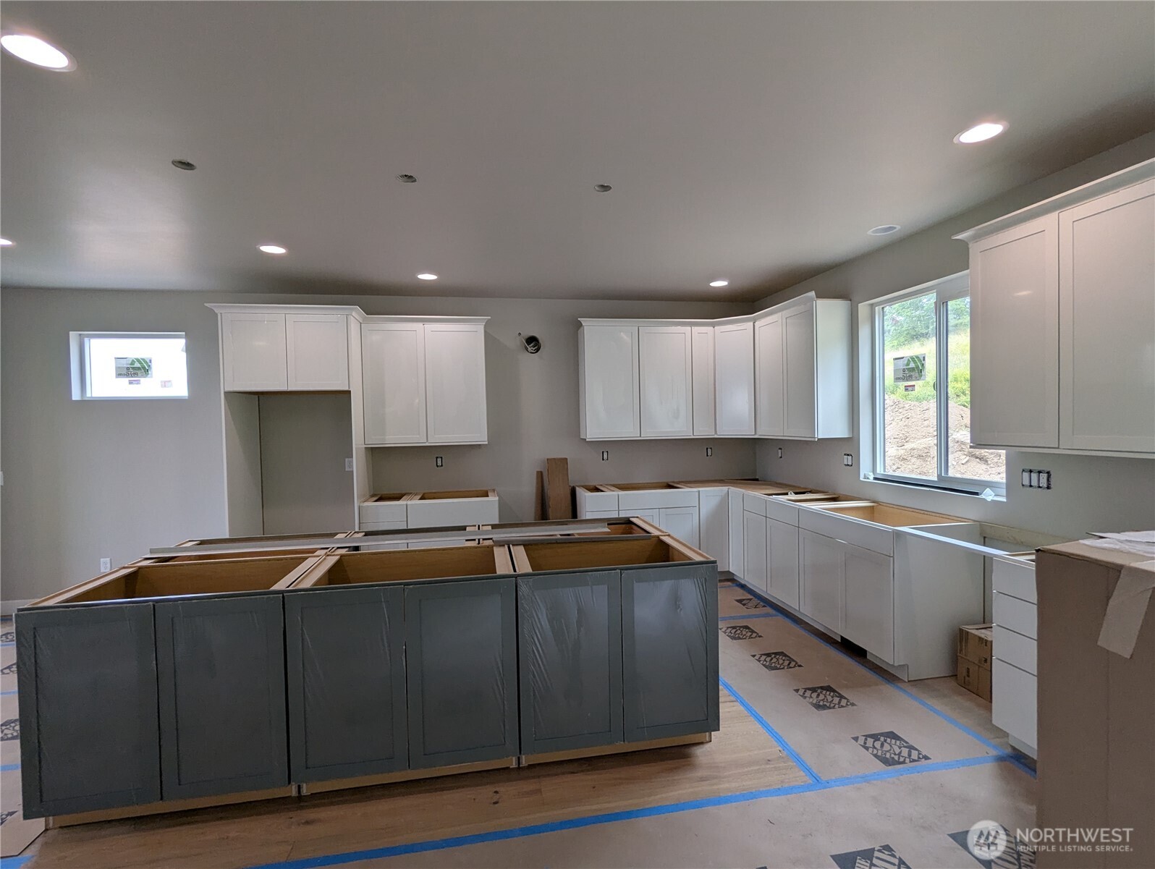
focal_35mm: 16
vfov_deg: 78.2
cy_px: 434
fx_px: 535
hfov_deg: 94.4
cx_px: 578
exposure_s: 1/120
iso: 64
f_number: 2.2
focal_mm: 2.35
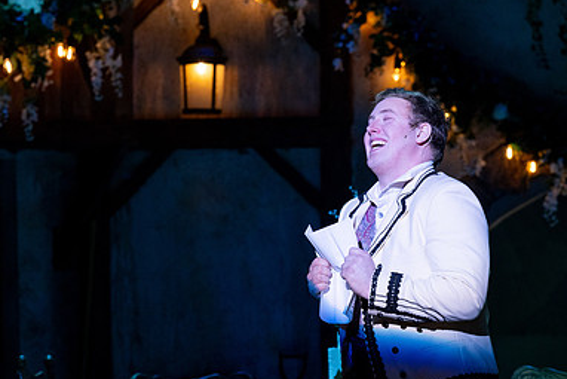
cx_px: 205
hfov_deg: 7.7
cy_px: 234
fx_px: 4191
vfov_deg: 5.2
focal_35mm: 266
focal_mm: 175
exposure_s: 1/160
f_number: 5.6
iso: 1000
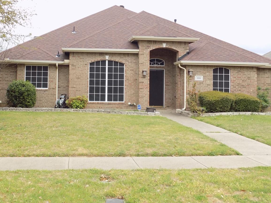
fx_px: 321
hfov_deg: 45.1
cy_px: 79
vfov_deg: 35.0
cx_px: 90
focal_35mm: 41
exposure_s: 1/125
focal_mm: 4
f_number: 3.1
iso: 80
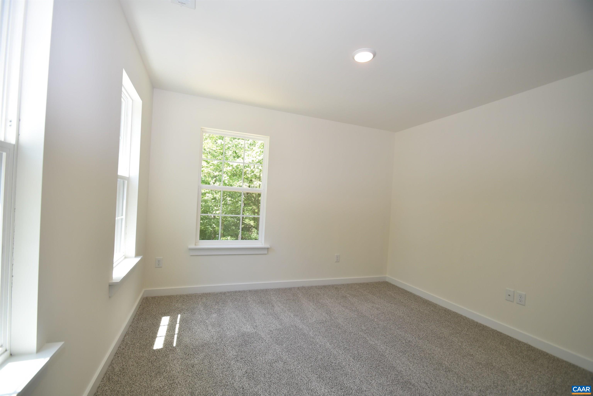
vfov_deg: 77.3
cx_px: 296
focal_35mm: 15
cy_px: 198
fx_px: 247
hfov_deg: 100.4
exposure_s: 1/100
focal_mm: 10
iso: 200
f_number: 5
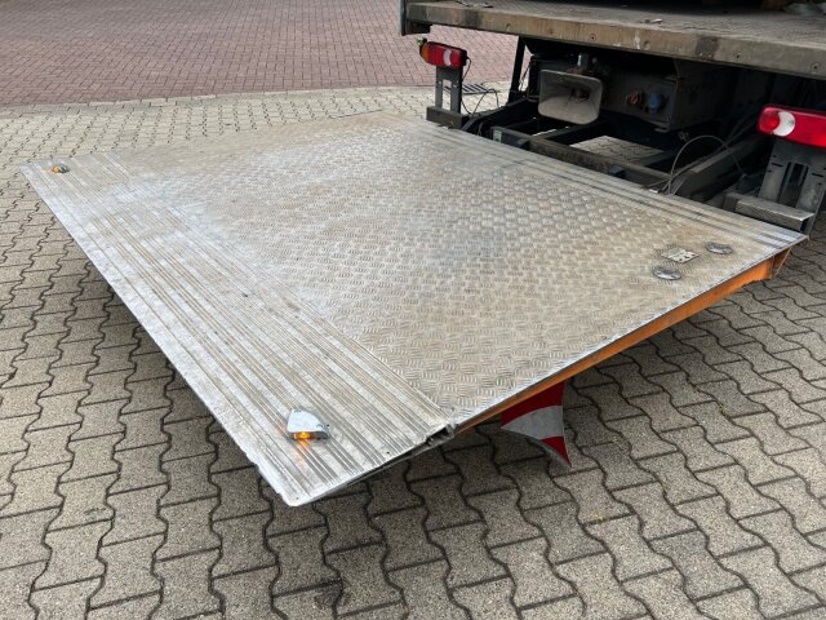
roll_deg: -1.2
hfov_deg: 67.3
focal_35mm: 26
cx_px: 413
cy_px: 310
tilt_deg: -31.9
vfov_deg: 53.1
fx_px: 620
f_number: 1.5
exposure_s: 1/1209
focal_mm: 5.7
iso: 50
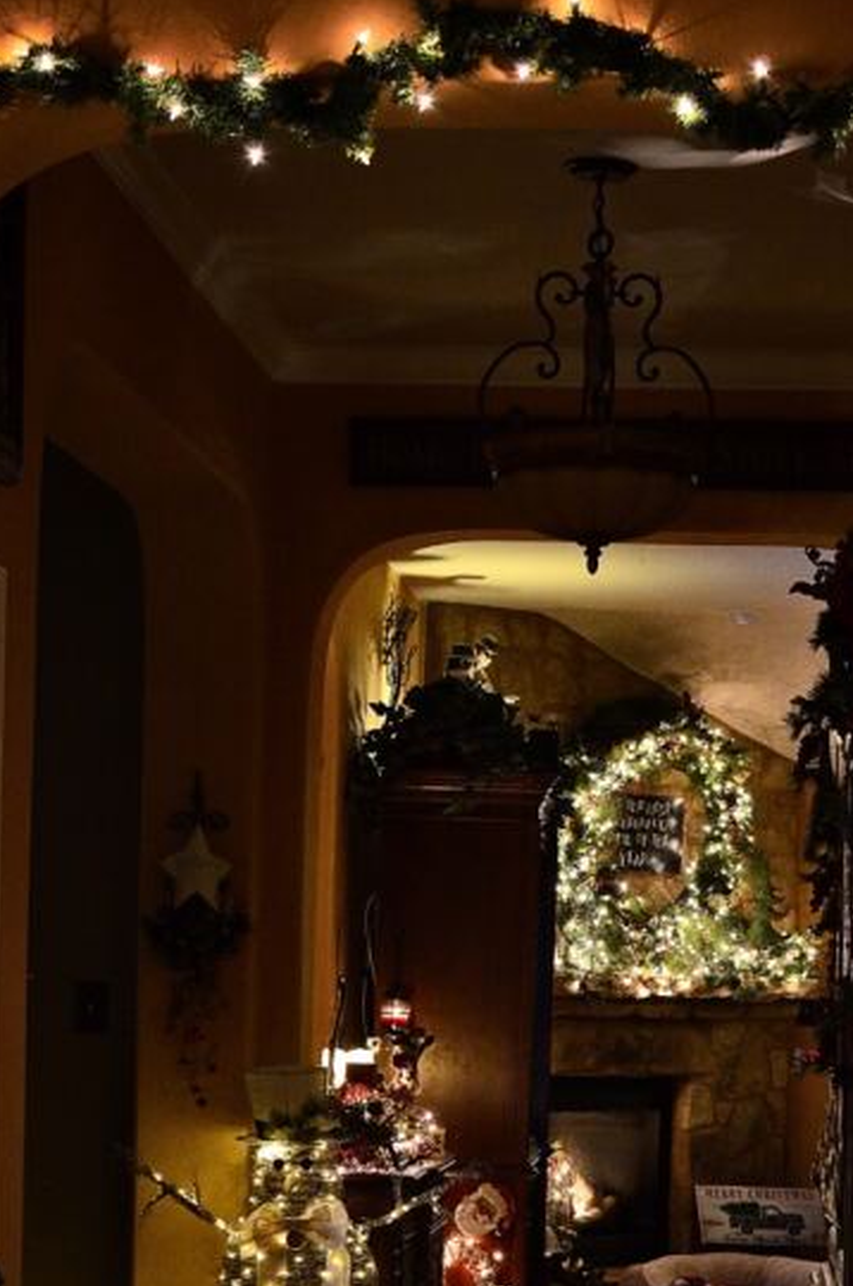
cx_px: 481
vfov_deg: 21.3
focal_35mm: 94
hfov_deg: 14.5
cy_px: 1126
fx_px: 3350
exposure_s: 1/15
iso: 1600
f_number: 4
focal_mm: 35
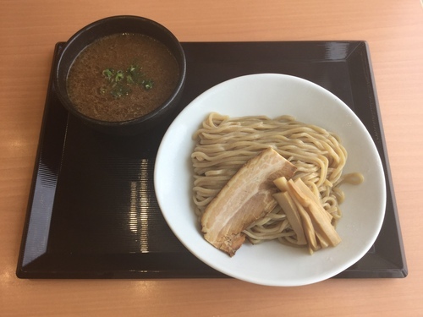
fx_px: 379
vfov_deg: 45.4
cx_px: 212
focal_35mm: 31
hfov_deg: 58.4
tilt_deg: -69.4
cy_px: 158
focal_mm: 3.3
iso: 25
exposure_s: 1/60
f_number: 2.4
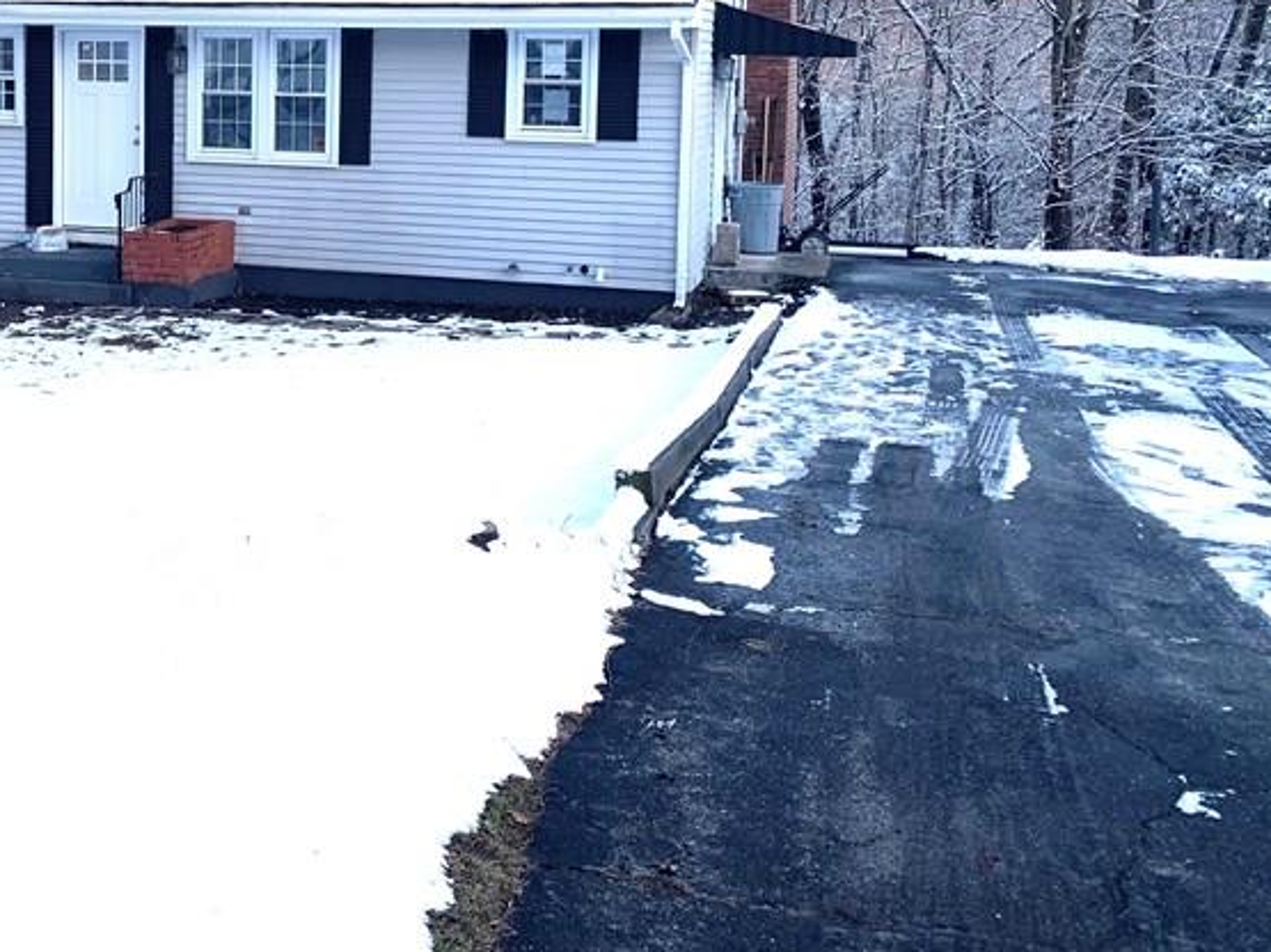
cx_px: 234
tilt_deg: -6.0
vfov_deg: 29.5
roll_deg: -0.7
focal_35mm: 48
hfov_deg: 38.0
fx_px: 1762
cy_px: 188
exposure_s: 1/331
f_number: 1.8
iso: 25
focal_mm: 4.25
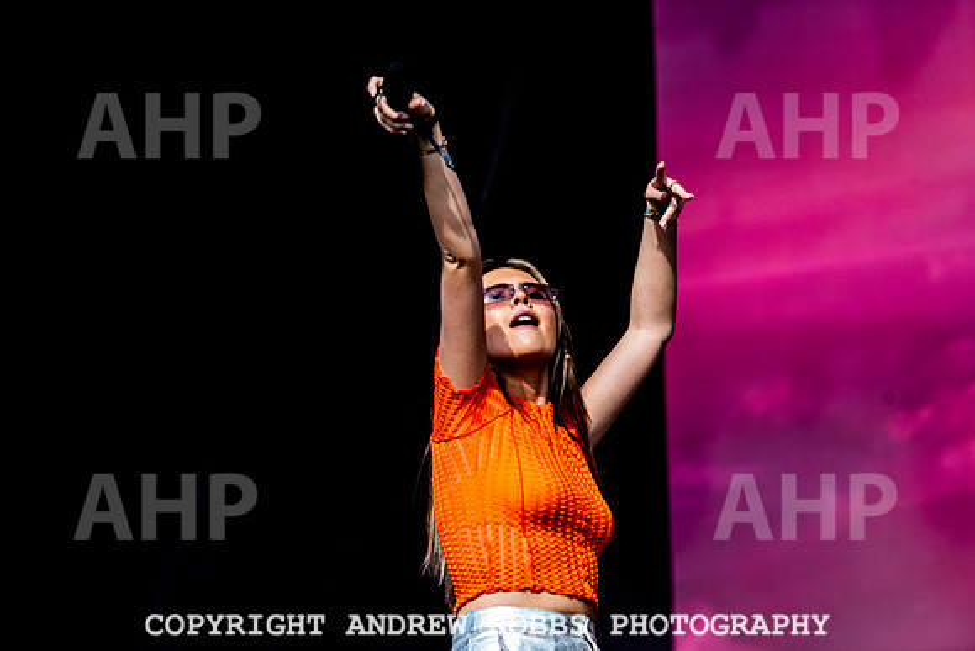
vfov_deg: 8.9
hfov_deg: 13.2
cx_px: 488
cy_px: 326
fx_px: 4199
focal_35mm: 155
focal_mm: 155
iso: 200
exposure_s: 1/2000
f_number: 5
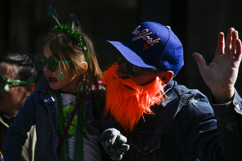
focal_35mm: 125
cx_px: 121
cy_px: 80
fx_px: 840
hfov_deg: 16.4
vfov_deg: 11.0
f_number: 4
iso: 100
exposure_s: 1/2000
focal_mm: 125
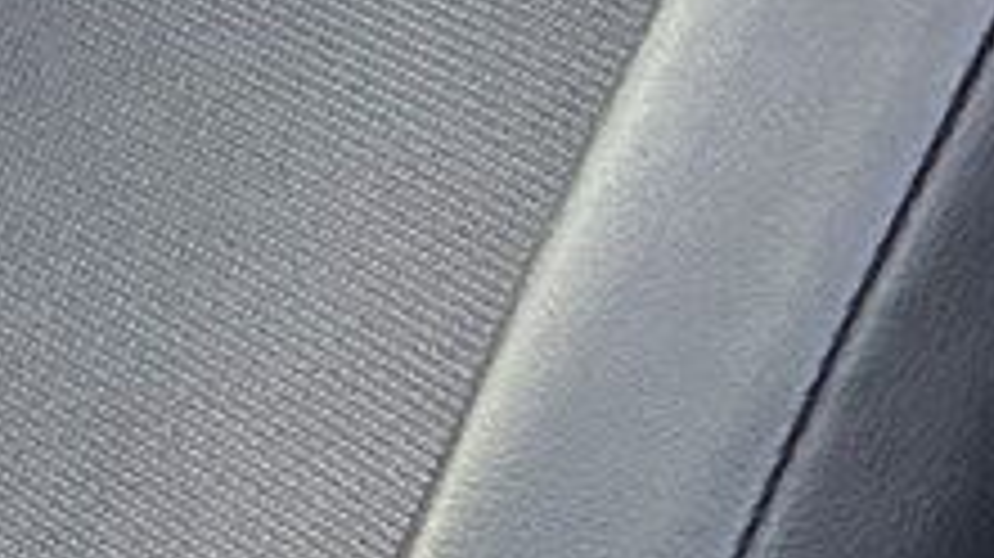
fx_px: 6427
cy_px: 603
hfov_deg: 8.4
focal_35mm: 244
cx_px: -915
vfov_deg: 5.0
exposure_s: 1/120
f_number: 1.8
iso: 50
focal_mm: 3
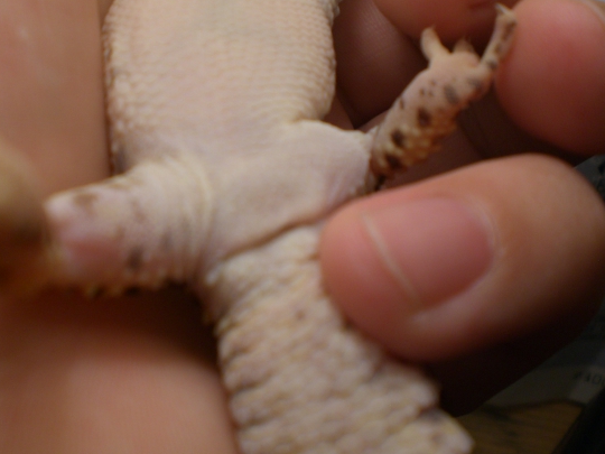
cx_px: 261
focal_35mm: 45
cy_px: 203
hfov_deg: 42.0
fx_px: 786
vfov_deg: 32.2
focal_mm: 6.3
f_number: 3.1
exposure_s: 1/200
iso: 100
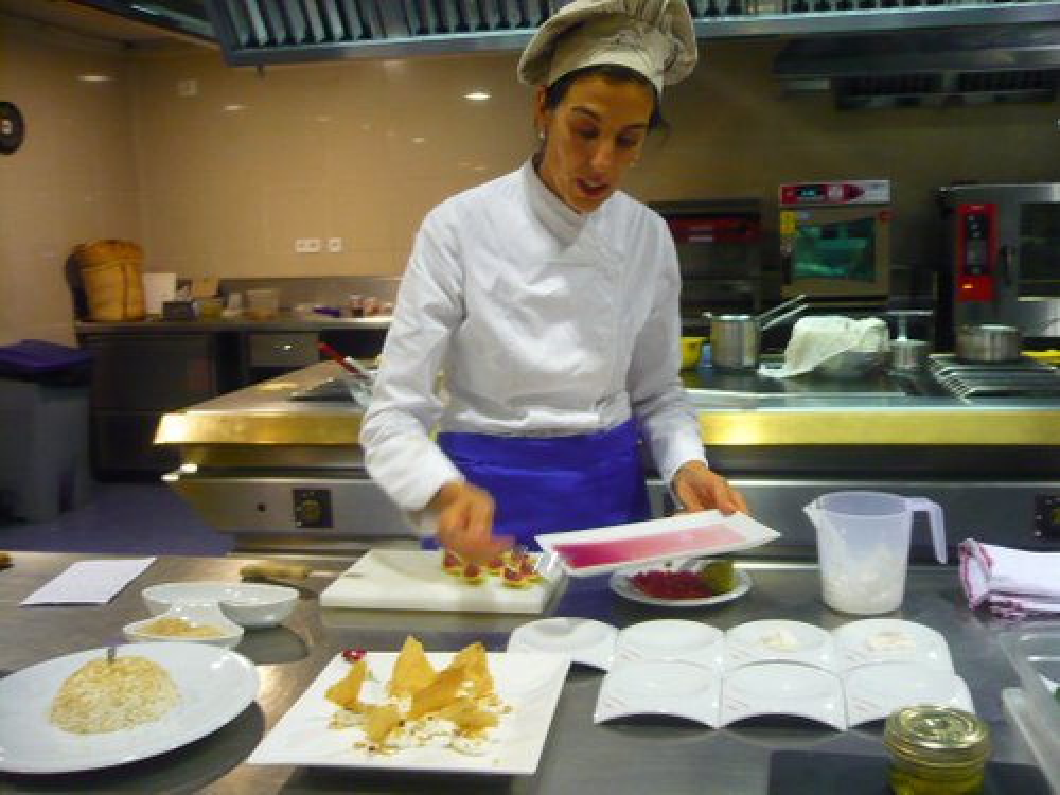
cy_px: 398
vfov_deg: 40.7
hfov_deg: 52.6
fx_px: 1072
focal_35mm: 35
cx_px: 530
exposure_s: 1/10
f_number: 2.8
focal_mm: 5.8
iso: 200
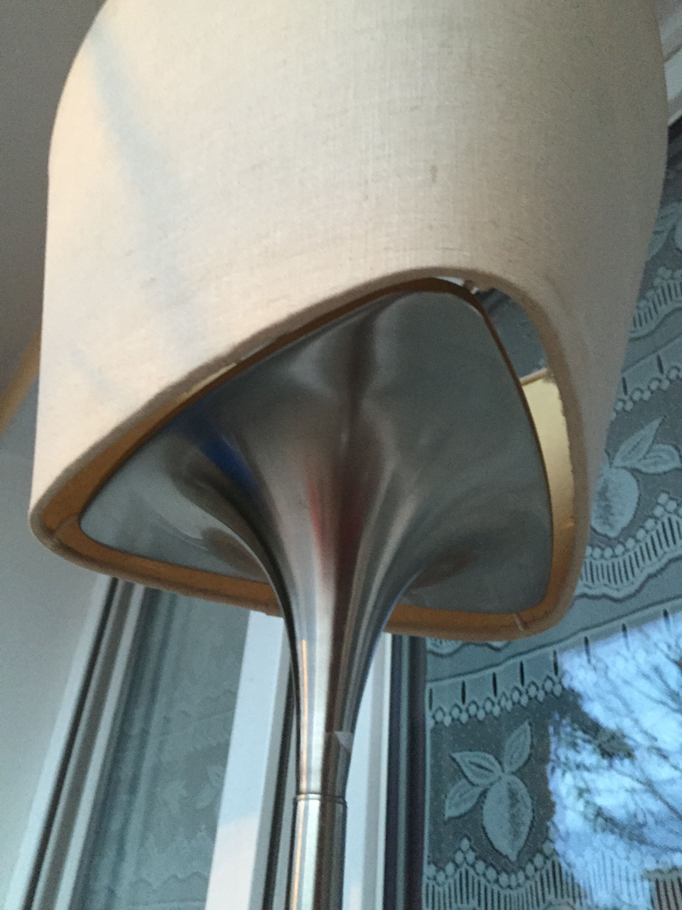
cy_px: 455
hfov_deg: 48.2
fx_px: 762
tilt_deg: +35.6
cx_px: 341
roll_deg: -5.8
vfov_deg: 61.7
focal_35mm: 29
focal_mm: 4.15
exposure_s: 1/15
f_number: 2.2
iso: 250
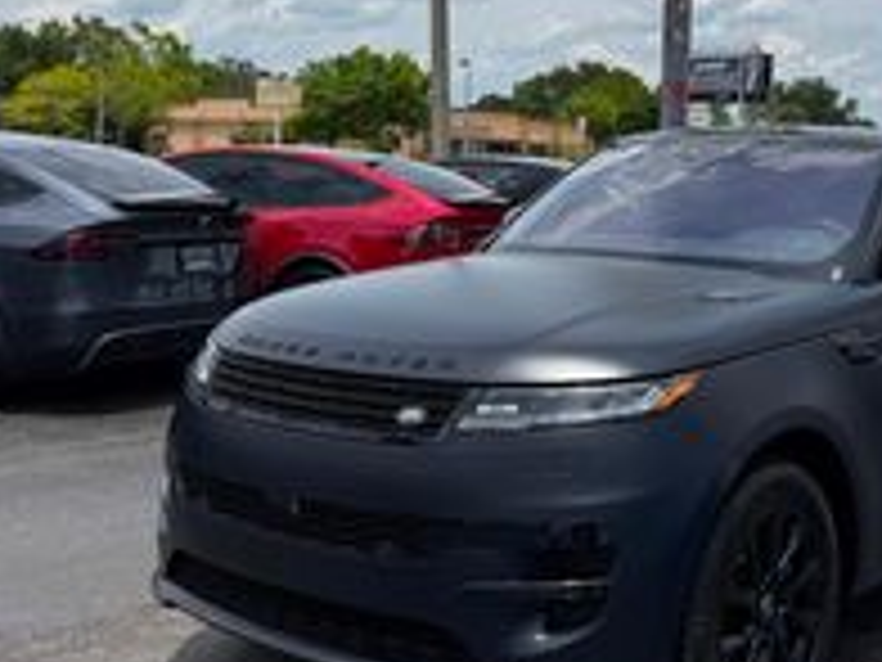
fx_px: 1248
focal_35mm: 49
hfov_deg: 37.8
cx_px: 680
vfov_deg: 29.3
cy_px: 180
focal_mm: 6.76
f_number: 1.78
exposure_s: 1/8130
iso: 80
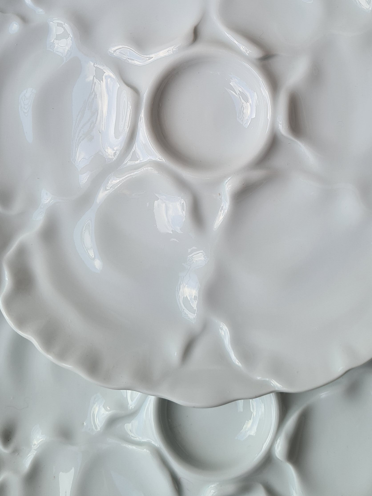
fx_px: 673
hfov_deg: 30.8
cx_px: 219
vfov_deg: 39.2
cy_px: 114
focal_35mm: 47
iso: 50
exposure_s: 1/328
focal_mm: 5.4
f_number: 1.8
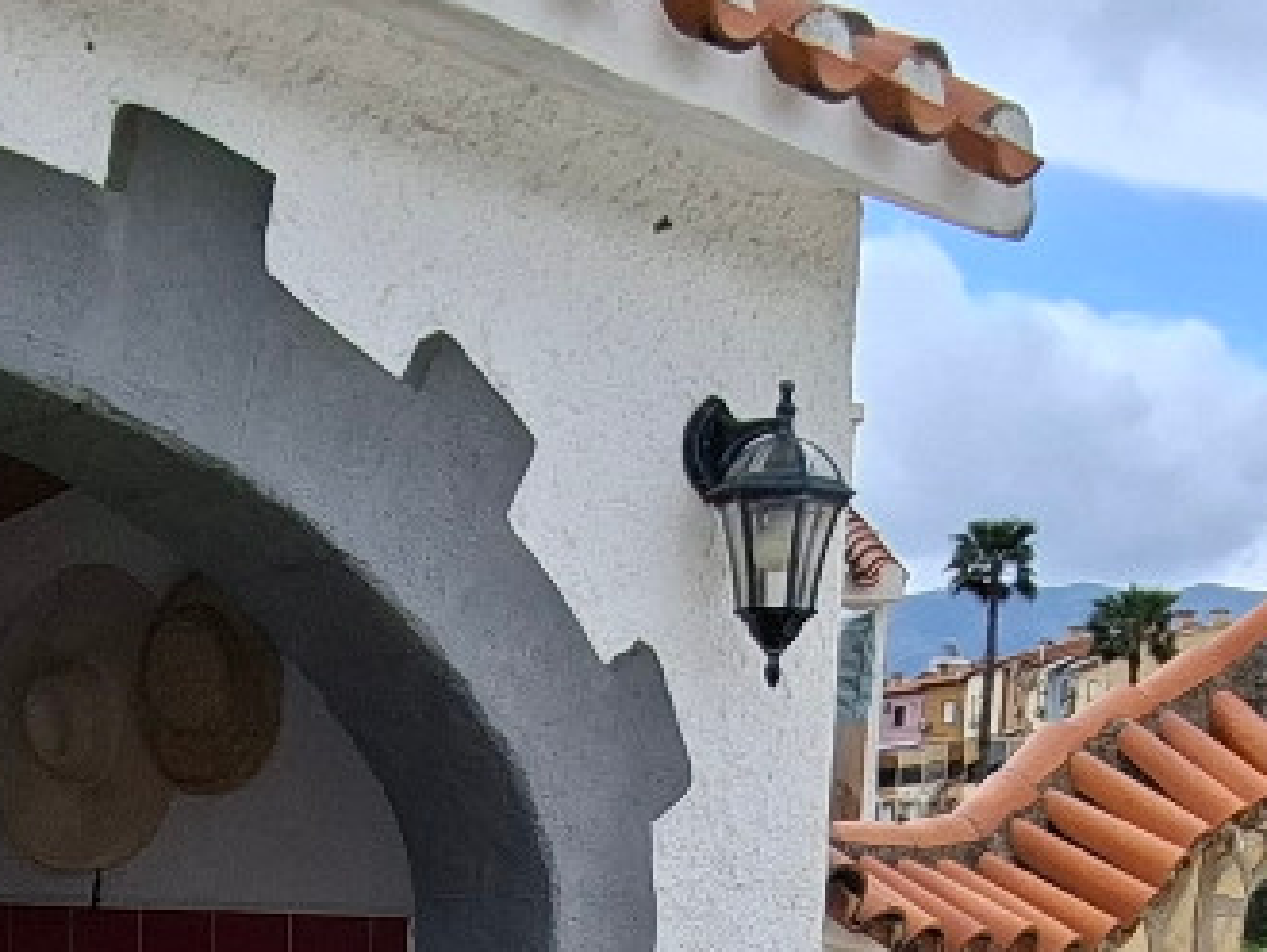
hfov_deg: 30.5
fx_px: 2308
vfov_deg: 20.1
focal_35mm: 63
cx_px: 434
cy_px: 1424
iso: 40
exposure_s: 1/1206
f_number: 2.2
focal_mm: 1.74
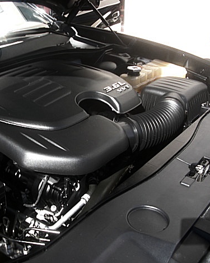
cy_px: 131
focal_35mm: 48
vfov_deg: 38.8
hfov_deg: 30.9
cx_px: 53
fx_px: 373
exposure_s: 1/160
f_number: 2.8
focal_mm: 6.3
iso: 50
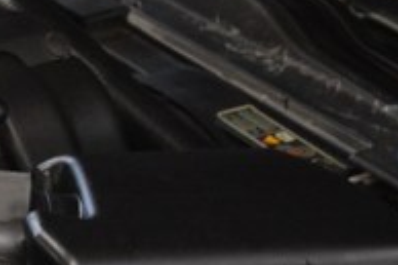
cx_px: -416
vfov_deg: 7.3
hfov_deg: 10.2
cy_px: -5
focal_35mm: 186
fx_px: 2055
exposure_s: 1/60
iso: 1100
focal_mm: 30
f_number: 4.2
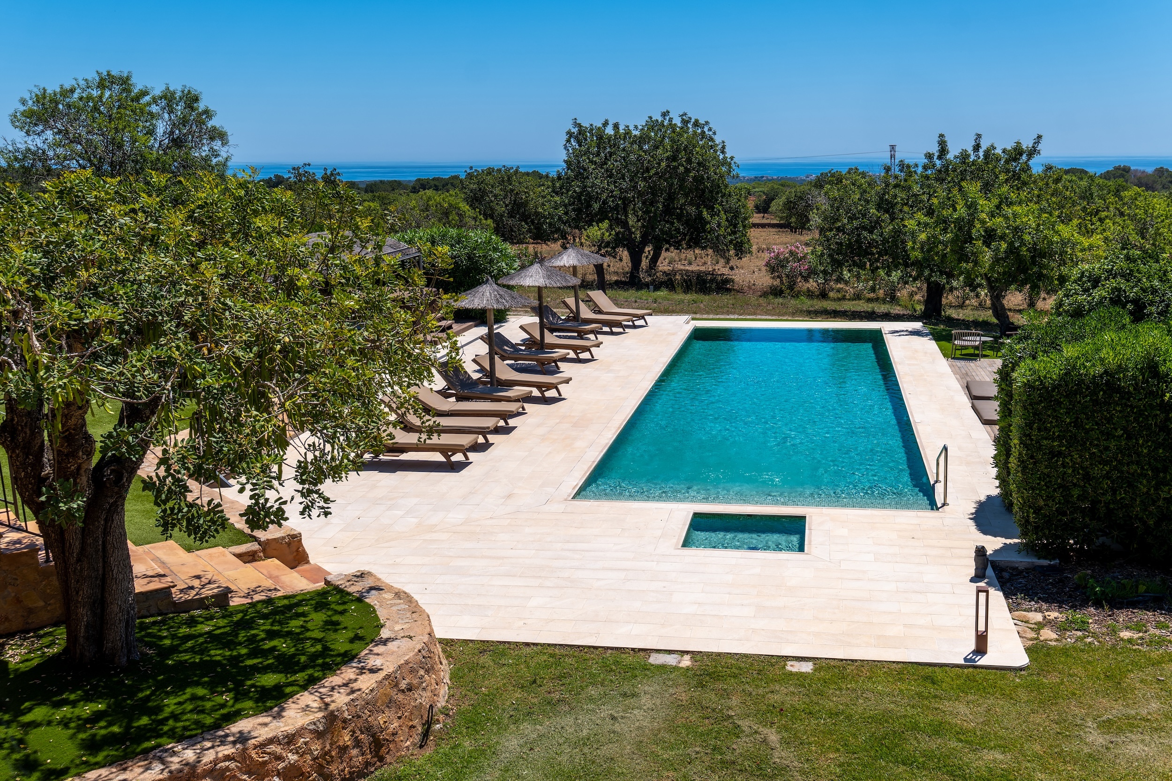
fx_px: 1172
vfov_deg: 36.9
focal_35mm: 36
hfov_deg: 53.1
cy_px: 390
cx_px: 586
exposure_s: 1/950
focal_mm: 24
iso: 160
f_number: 8
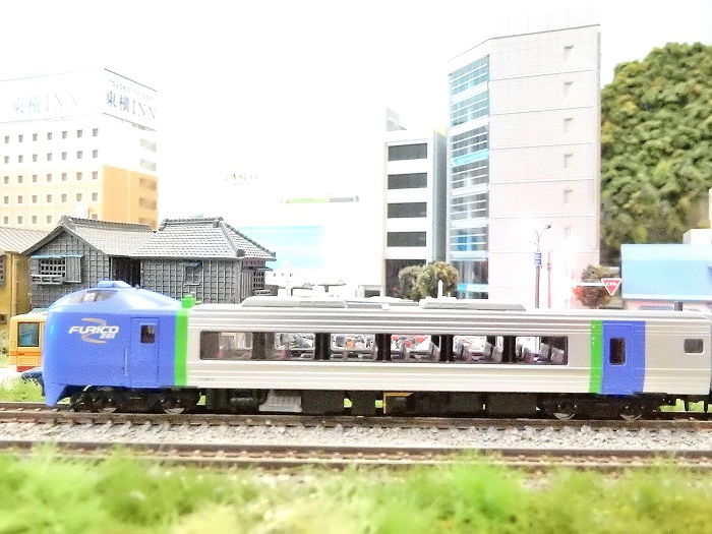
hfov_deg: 60.0
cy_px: 267
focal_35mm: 30
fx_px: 617
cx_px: 356
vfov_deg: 46.8
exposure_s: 1/60
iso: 3200
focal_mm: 5.4
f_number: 4
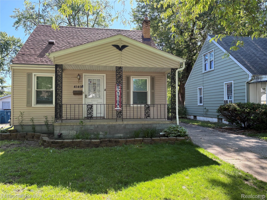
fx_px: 201
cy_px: 100
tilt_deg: +1.0
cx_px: 134
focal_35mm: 26
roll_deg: +0.0
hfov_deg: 67.3
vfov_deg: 53.1
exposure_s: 1/478
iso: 64
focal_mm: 5.96
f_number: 1.6
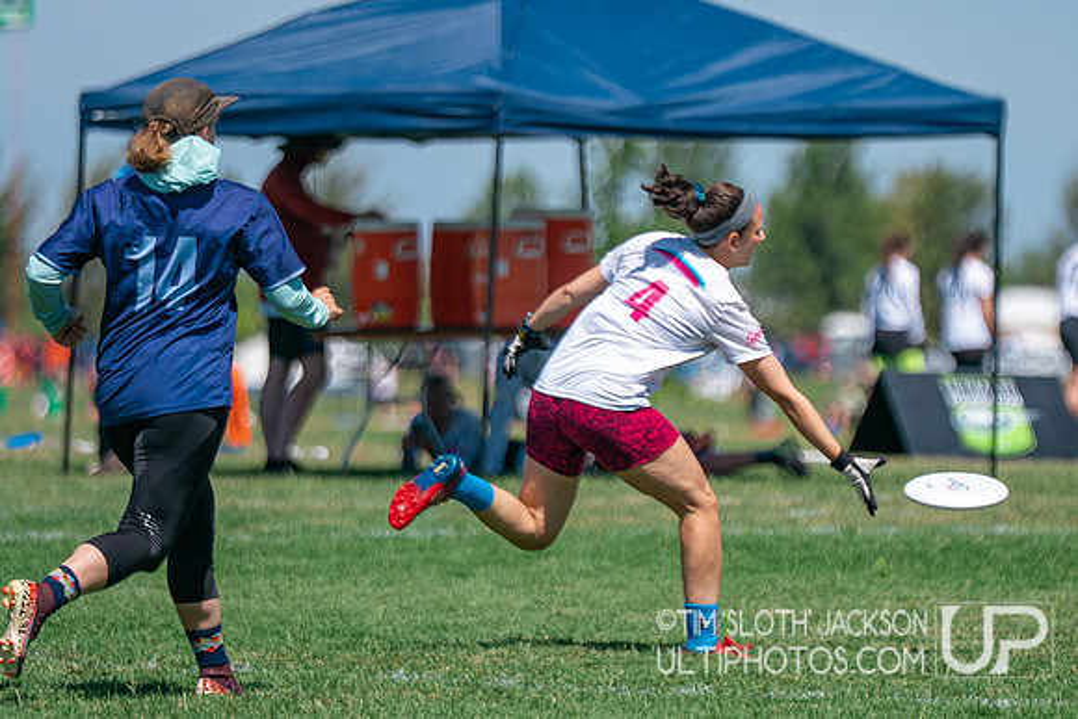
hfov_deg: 4.7
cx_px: 678
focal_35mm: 437
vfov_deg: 3.1
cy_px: 314
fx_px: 13102
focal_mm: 200
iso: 250
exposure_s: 1/5000
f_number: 2.8
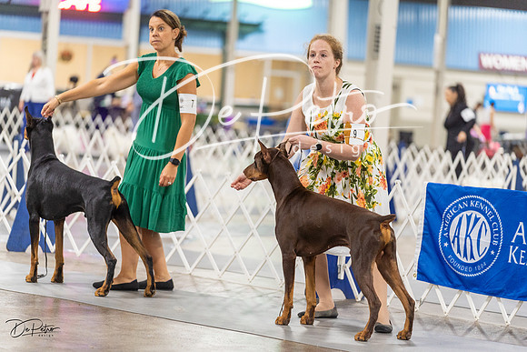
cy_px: 176
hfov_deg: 14.3
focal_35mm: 143
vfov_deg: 9.6
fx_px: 2094
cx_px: 264
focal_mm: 143
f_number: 2.8
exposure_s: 1/160
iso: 2500
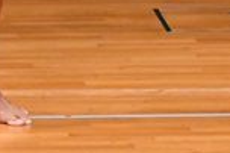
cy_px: -200
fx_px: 8762
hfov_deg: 1.5
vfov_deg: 1.0
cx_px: 210
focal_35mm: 1373
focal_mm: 180
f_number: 5.6
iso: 3200
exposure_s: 1/400
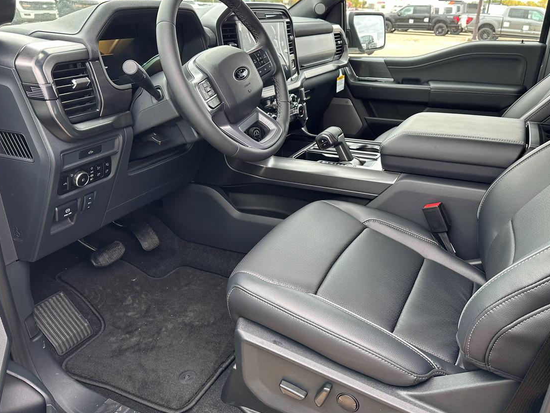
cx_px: 307
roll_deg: -2.9
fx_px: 445
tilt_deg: -21.0
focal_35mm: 28
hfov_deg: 63.2
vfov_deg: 49.7
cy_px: 190
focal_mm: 6.86
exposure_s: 1/131
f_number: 1.78
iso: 64
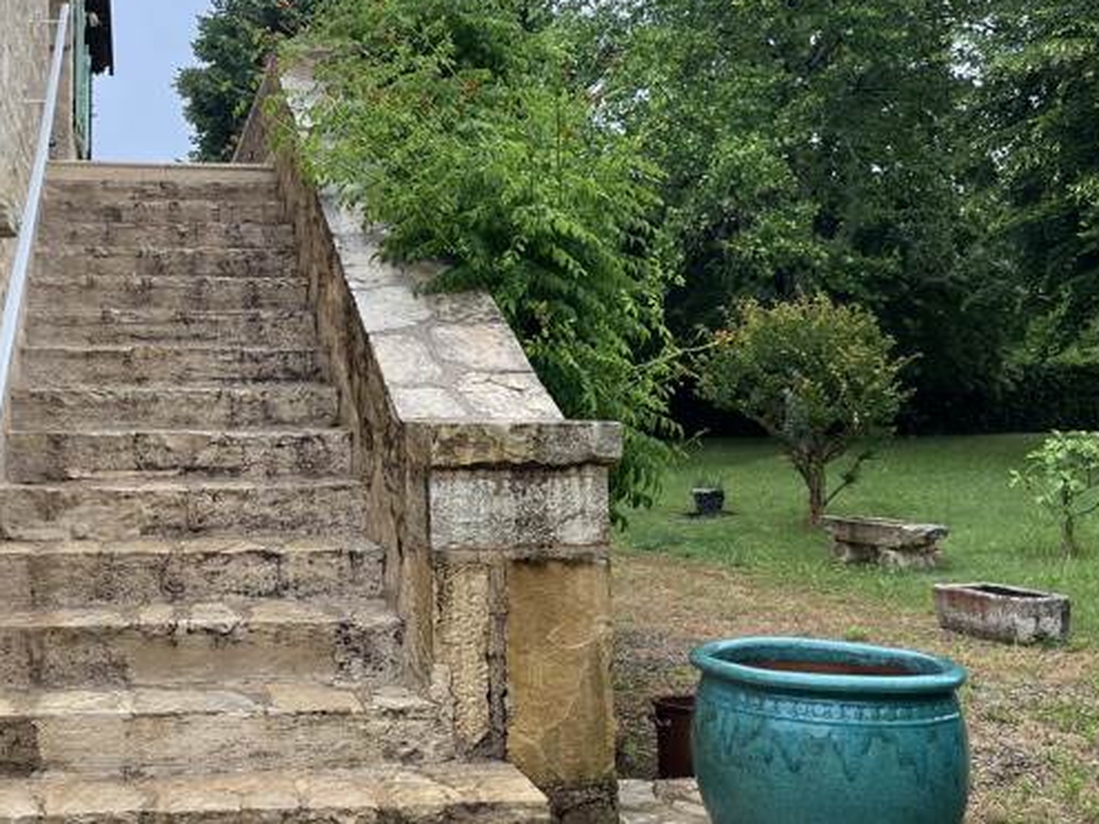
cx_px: 278
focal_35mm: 42
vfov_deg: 34.3
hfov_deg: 43.4
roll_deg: +3.7
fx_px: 1333
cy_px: 355
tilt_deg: +5.3
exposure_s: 1/209
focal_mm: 5.1
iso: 40
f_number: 1.6
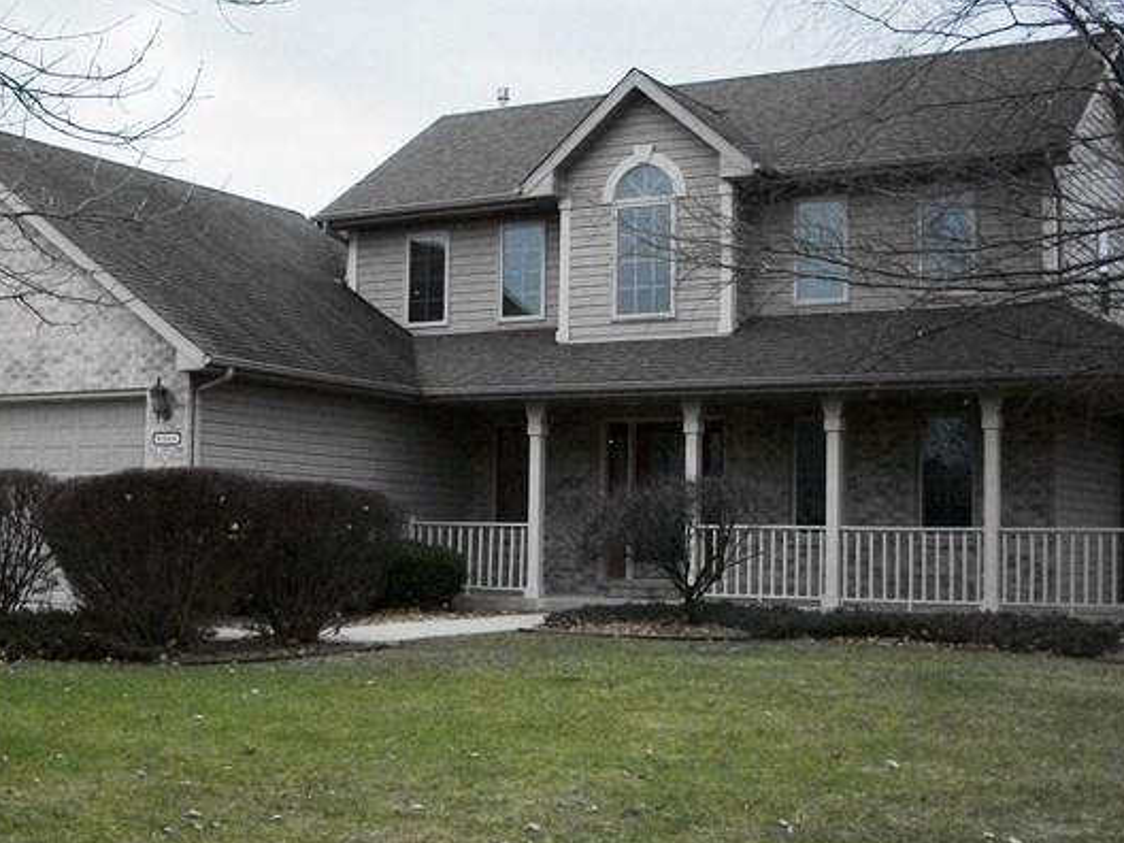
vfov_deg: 27.5
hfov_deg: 36.0
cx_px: 419
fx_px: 1721
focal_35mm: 53
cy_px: 432
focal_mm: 6.3
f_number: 3.1
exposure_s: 1/500
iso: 485
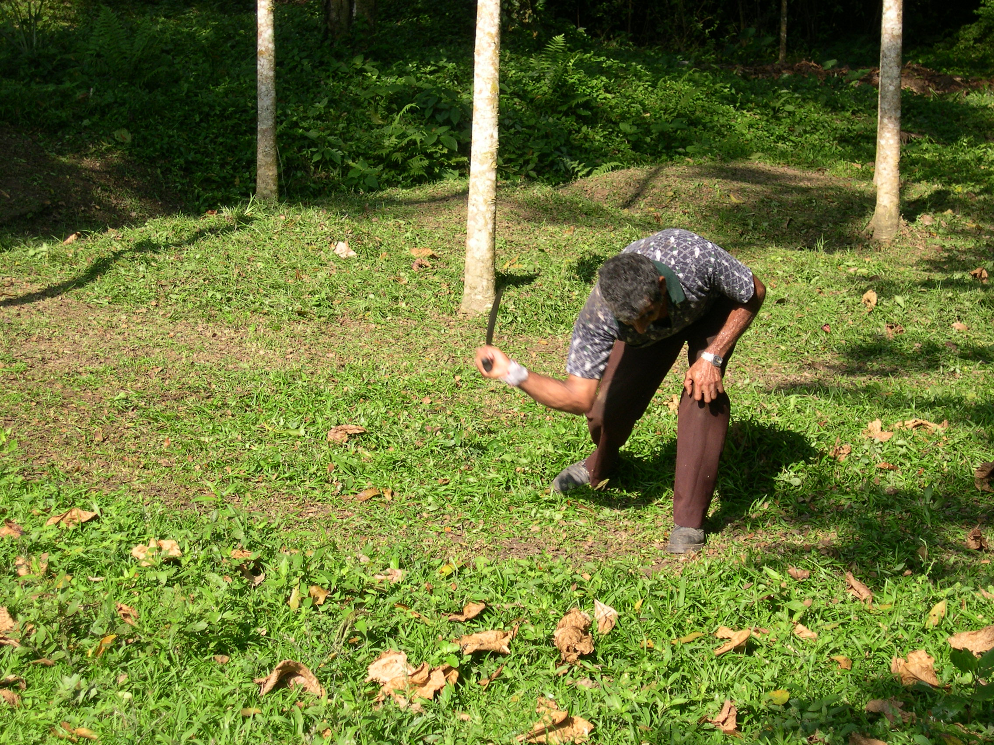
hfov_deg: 25.3
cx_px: 497
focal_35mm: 77
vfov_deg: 19.1
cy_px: 372
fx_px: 2211
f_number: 4
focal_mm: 16.3
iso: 100
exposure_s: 1/284
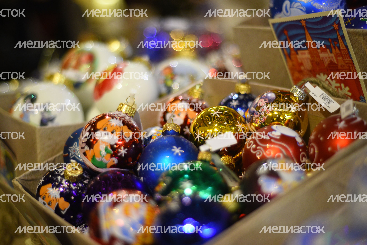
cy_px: 122
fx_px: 510
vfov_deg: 27.0
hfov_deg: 39.6
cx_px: 184
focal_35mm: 50
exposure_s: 1/500
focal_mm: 50
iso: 1000
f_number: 1.8
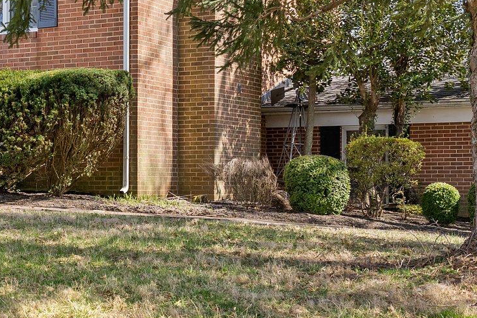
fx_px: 993
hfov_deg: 26.4
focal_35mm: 75
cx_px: 85
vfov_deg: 18.0
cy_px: 54
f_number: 8
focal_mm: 27
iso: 400
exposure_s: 1/320
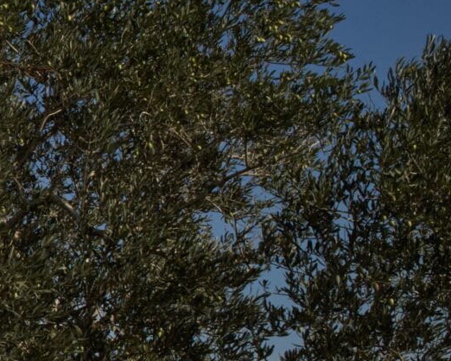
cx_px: -627
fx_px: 2150
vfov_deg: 9.6
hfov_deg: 10.4
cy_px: 241
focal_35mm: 161
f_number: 13
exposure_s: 1/1000
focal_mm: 35
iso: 500
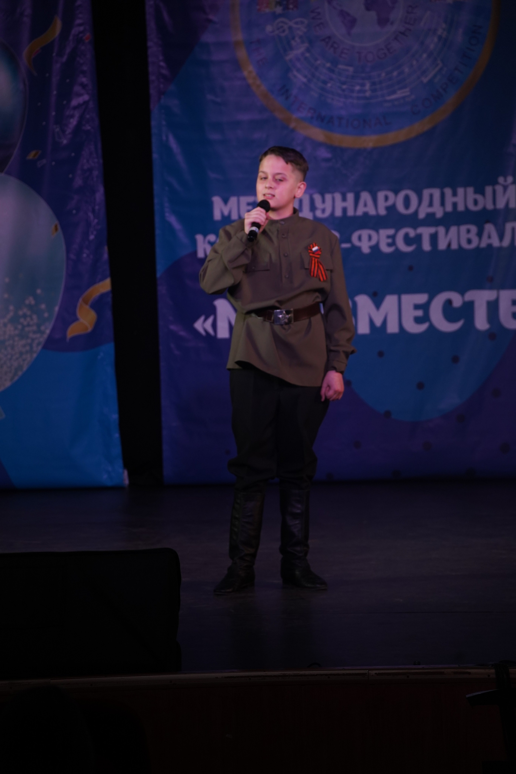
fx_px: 3526
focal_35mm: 164
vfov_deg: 12.5
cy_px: 387
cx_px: 258
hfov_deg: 8.4
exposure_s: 1/250
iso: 1600
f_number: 5.6
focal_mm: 164
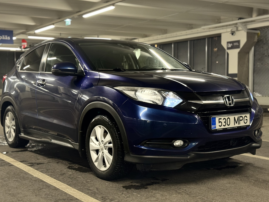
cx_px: 132
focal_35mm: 51
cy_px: 105
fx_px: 396
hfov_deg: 37.5
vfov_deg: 28.6
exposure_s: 1/50
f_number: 1.78
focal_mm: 6.76
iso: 200
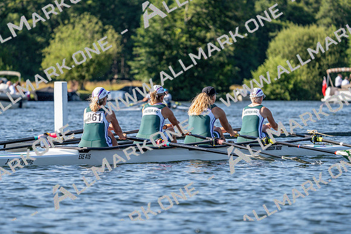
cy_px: 117
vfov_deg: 4.7
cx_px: 176
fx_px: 2877
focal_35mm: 295
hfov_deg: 7.0
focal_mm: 295
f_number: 5.6
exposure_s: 1/1600
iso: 400
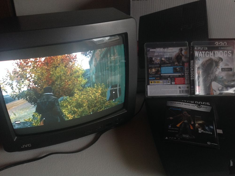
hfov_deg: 52.7
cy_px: 88
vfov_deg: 40.6
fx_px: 237
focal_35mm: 35
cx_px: 118
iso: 160
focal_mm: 4.28
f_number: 2.4
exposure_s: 1/15
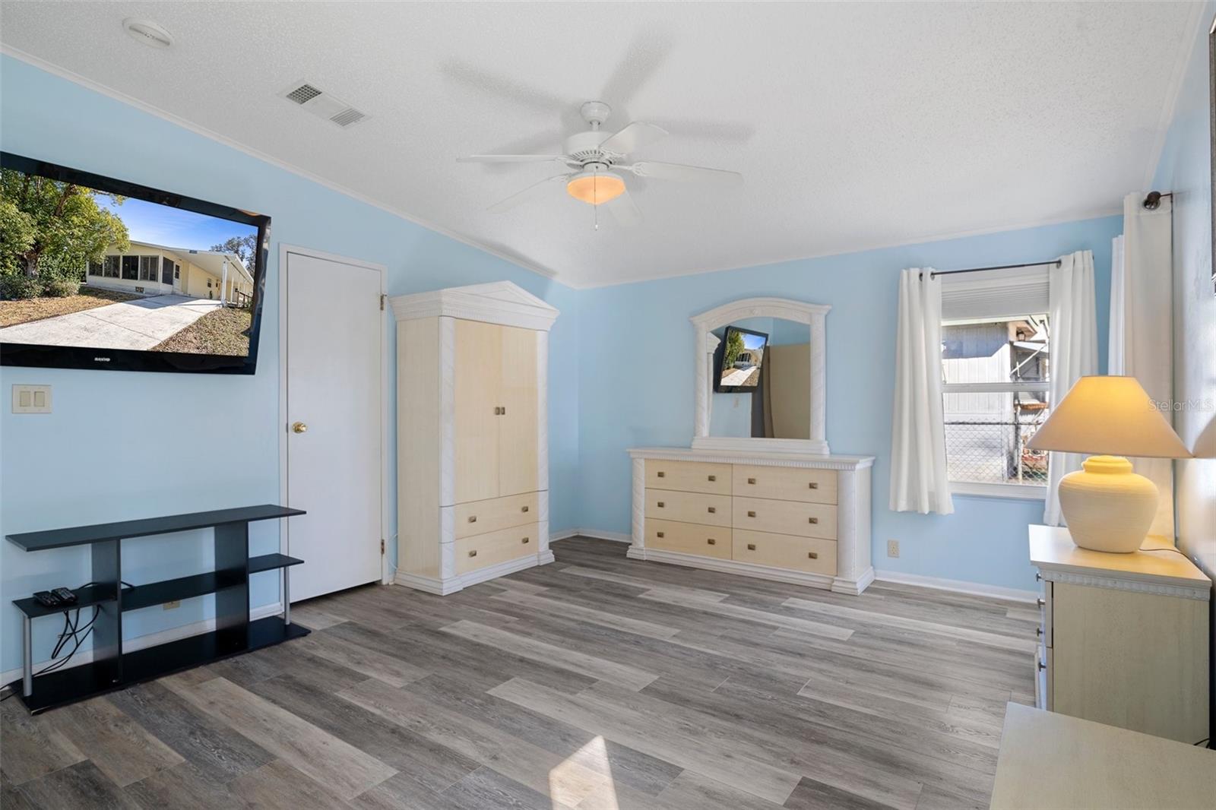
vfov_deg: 70.4
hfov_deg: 93.3
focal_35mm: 17
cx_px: 608
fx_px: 574
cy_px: 405
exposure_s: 1/3
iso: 320
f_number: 8
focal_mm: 17
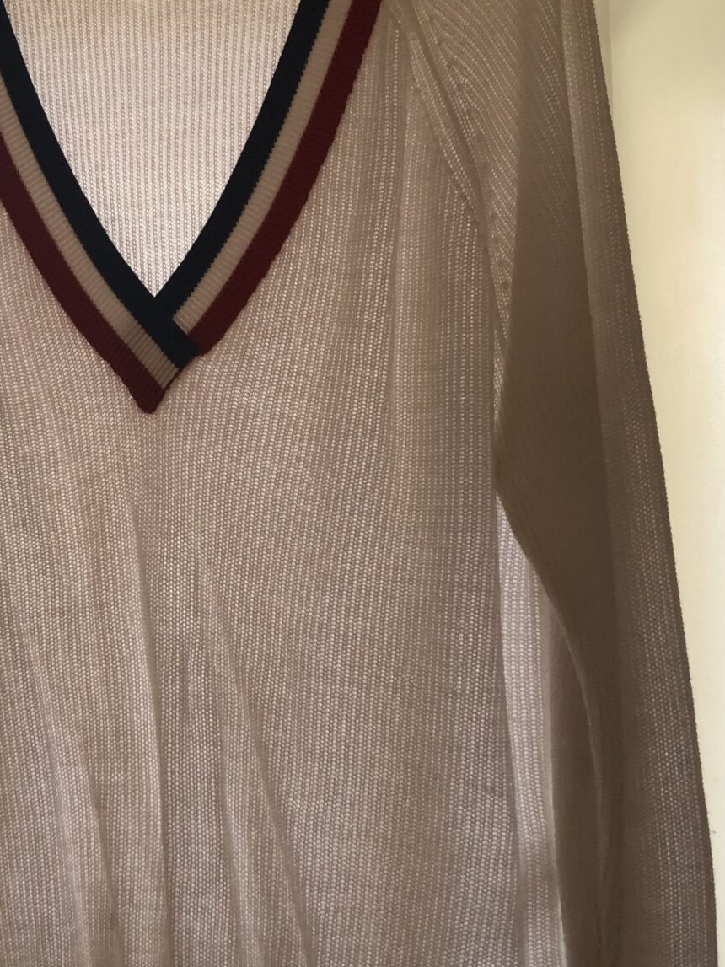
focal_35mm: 50
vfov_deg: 38.2
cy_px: 521
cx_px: 181
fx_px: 1397
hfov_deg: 28.7
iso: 40
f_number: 1.8
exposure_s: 1/20
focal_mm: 3.99
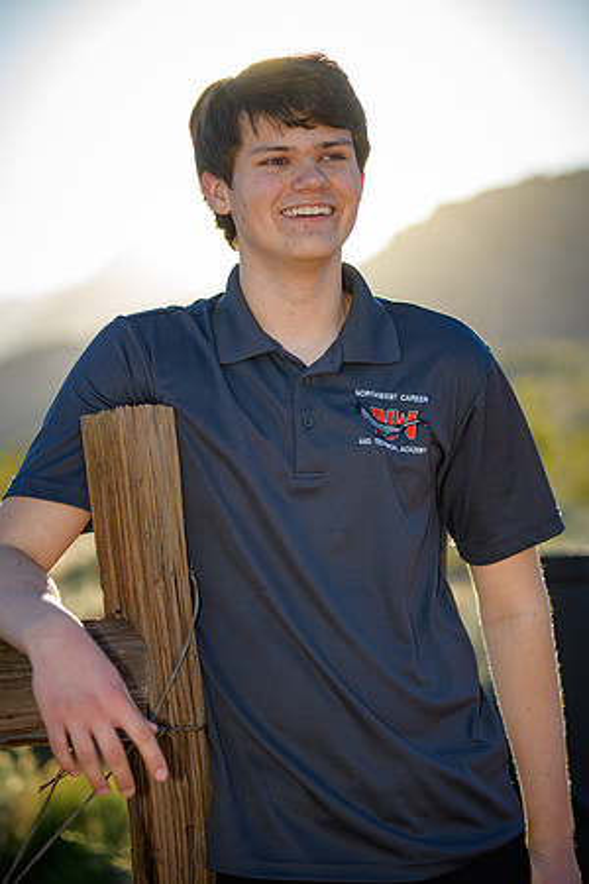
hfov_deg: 14.4
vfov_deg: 21.5
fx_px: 2331
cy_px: 442
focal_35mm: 95
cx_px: 294
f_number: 2.8
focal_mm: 95
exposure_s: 1/1250
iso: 250
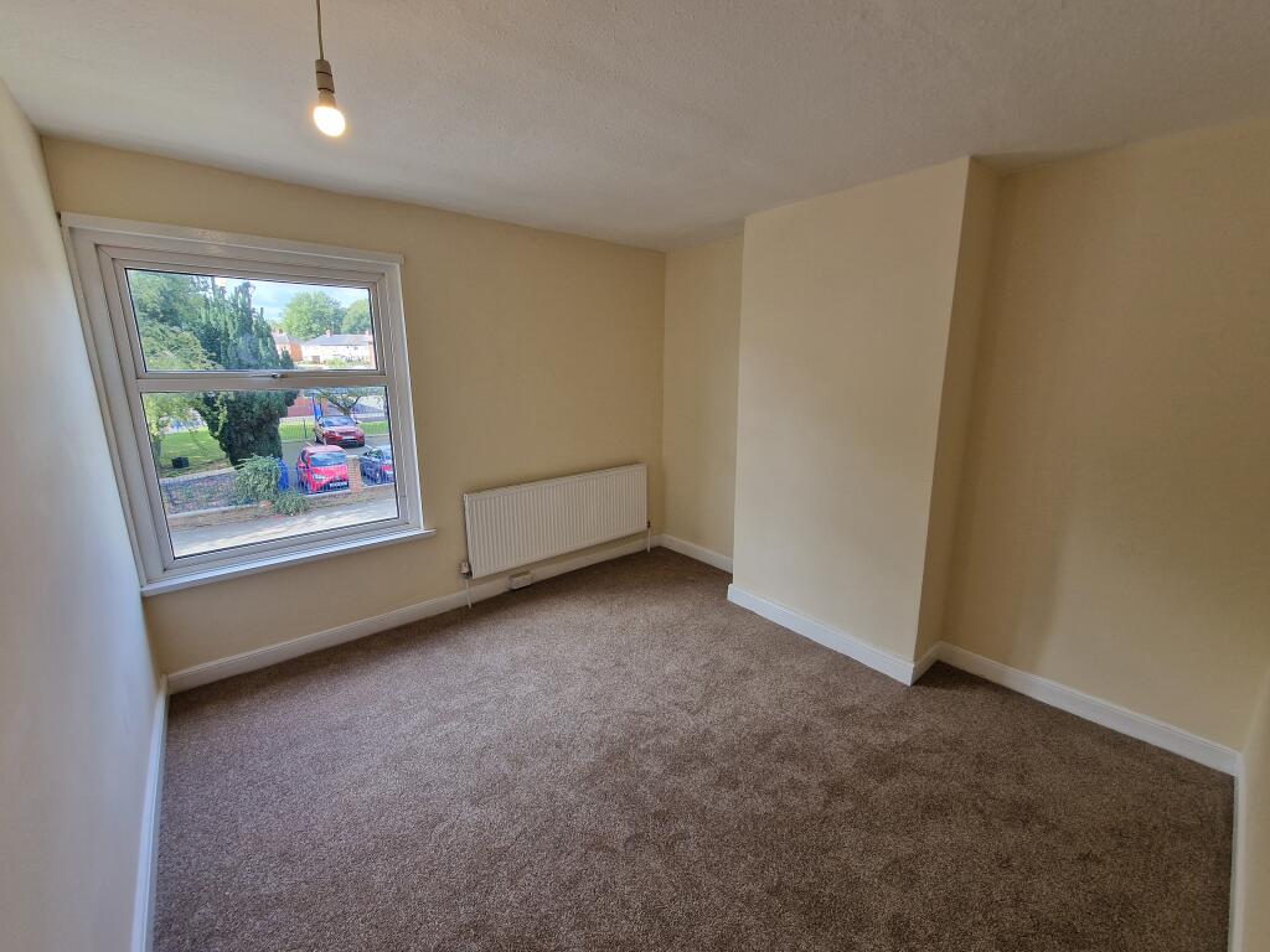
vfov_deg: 89.9
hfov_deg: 106.2
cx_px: 635
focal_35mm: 13
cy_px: 476
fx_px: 477
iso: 80
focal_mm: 2.2
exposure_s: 1/120
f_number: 2.2
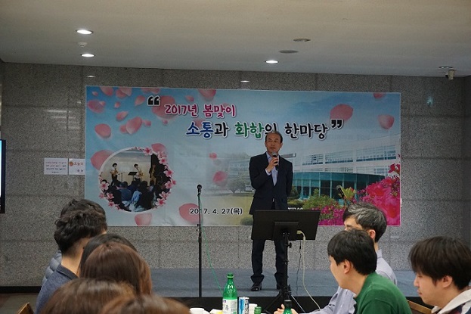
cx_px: 236
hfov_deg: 31.2
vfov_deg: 21.1
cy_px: 157
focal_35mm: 64
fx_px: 844
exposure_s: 1/125
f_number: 5.6
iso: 3200
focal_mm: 43
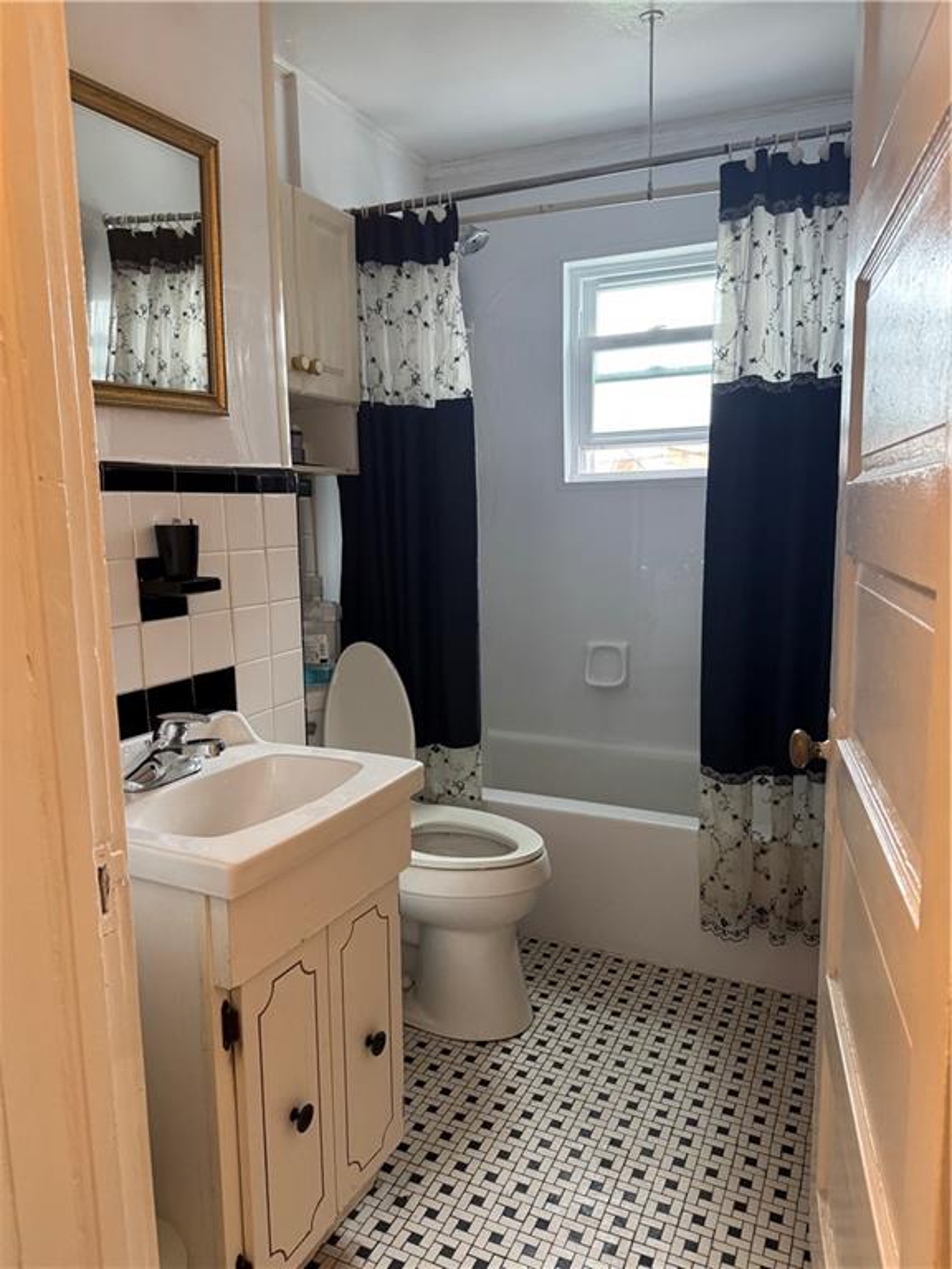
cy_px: 634
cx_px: 476
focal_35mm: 24
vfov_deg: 71.6
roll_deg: +0.9
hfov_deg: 56.8
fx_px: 880
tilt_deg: -8.8
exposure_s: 1/60
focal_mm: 6.76
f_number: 1.78
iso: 400
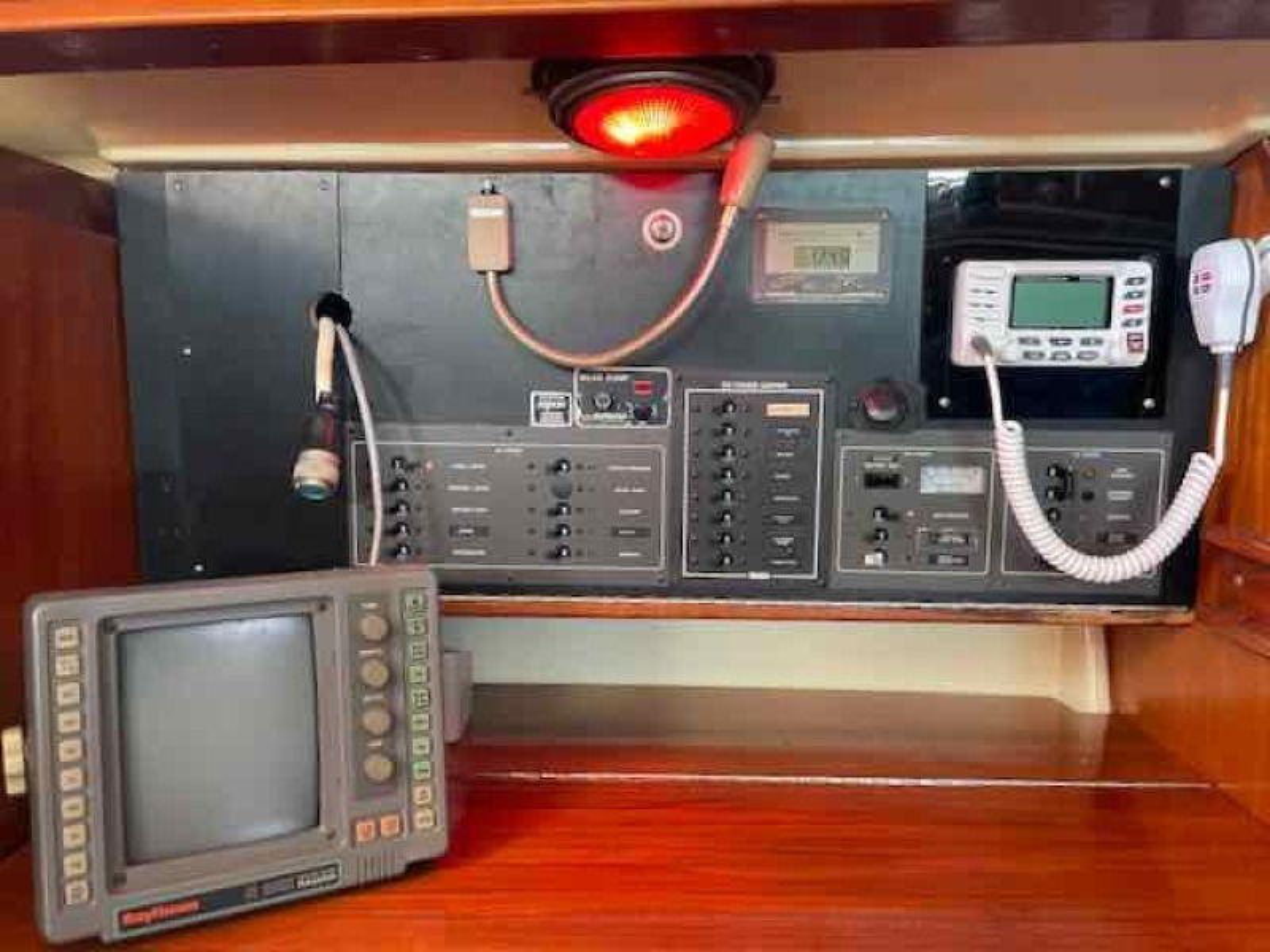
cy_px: 476
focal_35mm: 26
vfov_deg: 53.1
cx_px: 635
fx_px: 954
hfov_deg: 67.3
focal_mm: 4.2
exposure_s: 1/60
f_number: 1.6
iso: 250
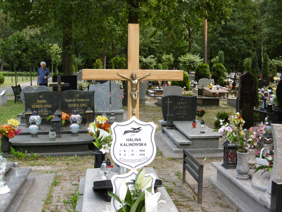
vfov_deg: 28.6
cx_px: 141
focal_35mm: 51
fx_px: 415
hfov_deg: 37.5
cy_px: 106
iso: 100
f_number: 4
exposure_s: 1/125
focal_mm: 9.2
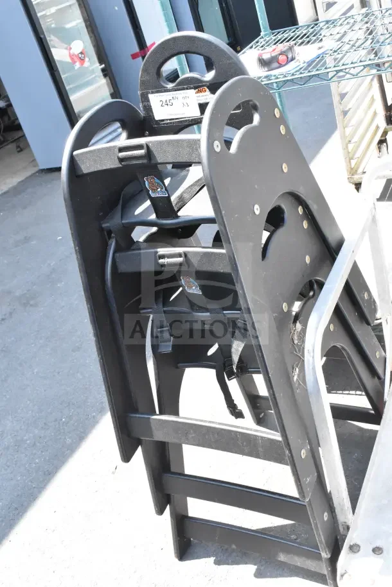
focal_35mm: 36
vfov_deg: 53.1
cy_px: 294
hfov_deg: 36.9
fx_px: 588
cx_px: 196
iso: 6400
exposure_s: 1/640
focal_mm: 24
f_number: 14
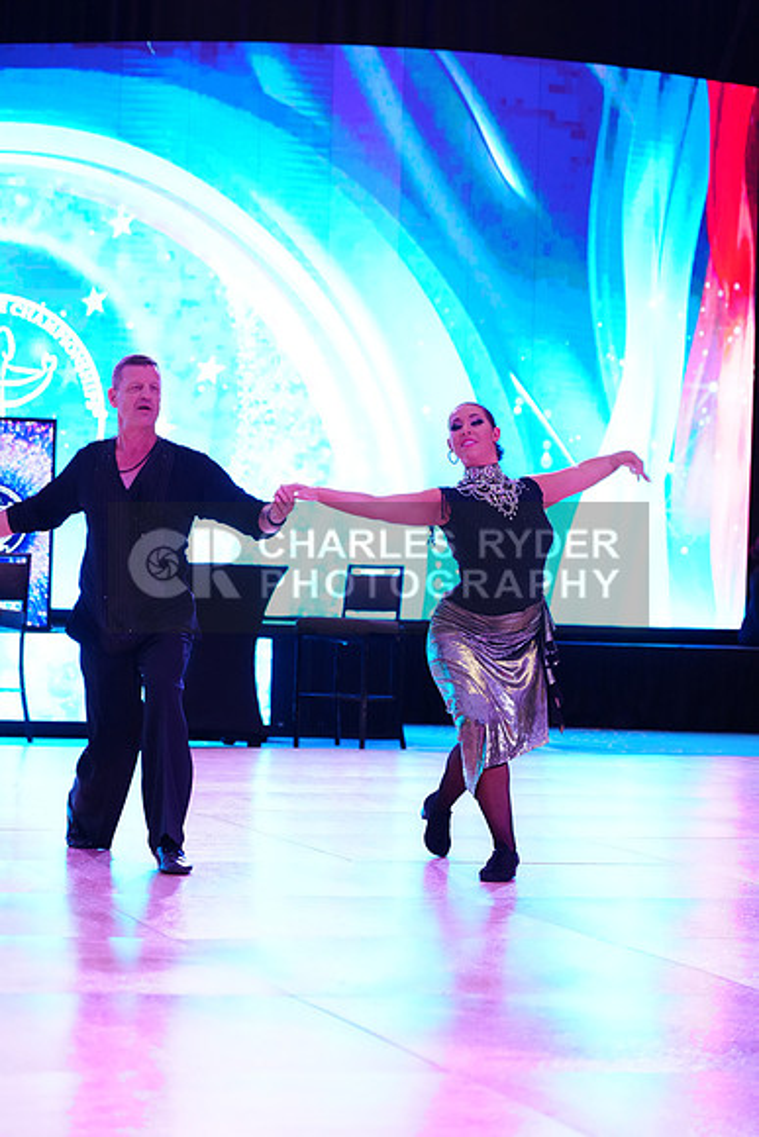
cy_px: 568
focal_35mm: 105
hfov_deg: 13.0
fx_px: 3318
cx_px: 380
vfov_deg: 19.5
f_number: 4
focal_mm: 105
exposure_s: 1/200
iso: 3200
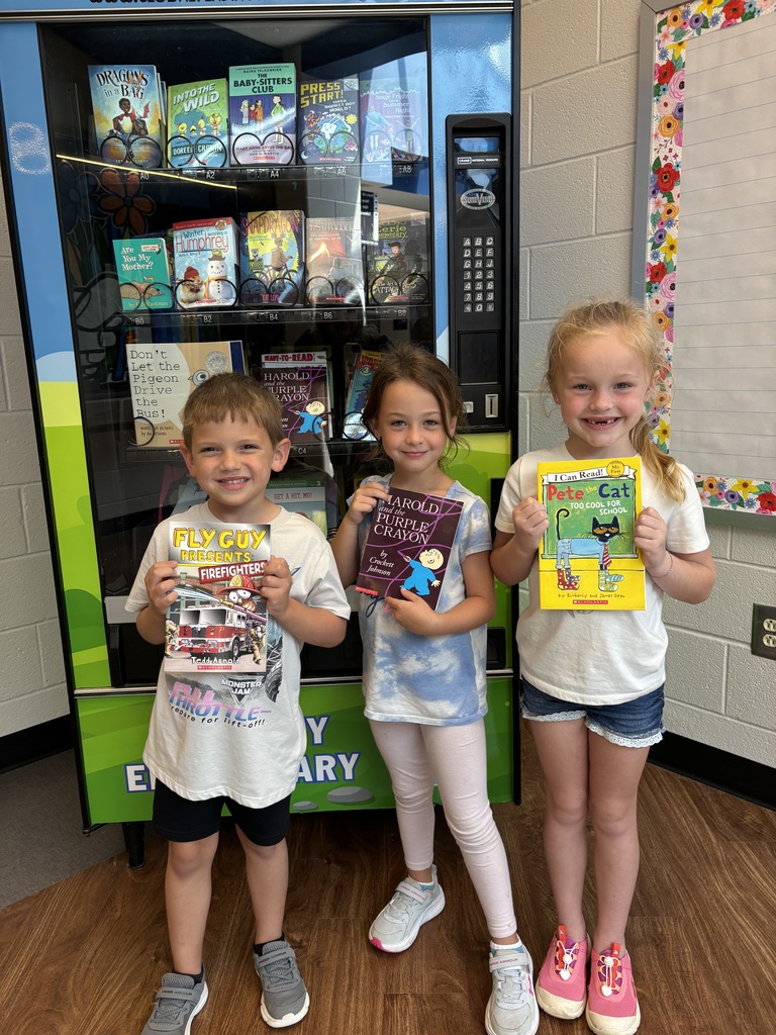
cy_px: 518
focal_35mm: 26
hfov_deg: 53.1
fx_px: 777
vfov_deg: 67.3
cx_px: 388
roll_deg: +1.3
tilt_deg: -10.2
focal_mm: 5.96
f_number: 1.6
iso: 80
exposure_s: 1/120
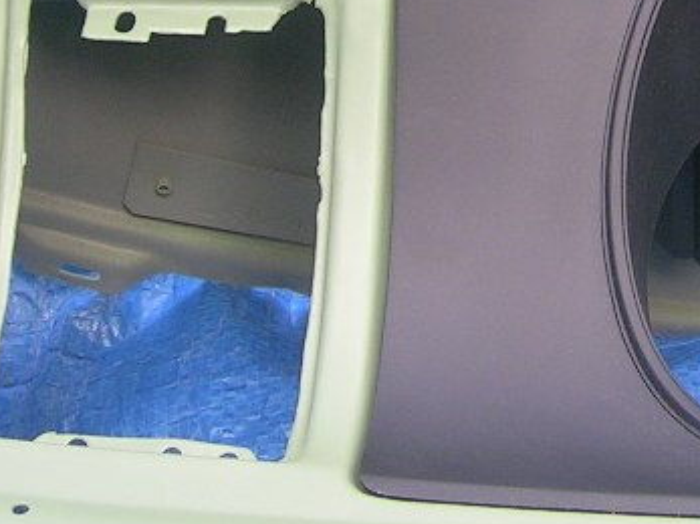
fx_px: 2628
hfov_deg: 15.1
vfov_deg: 11.2
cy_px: -64
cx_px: 573
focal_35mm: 130
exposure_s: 1/132
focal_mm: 6.7
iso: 50
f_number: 3
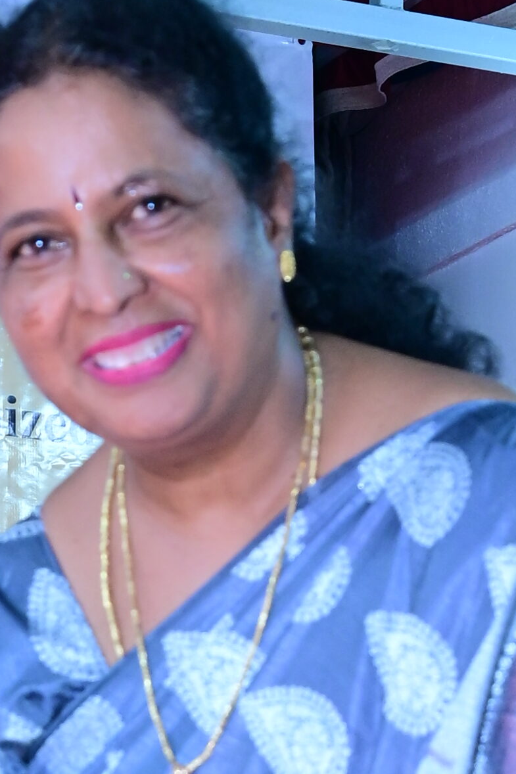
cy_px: 1458
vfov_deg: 10.1
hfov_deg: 7.2
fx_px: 4086
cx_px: 216
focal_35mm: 190
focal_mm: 37
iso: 1250
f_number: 5.6
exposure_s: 1/125
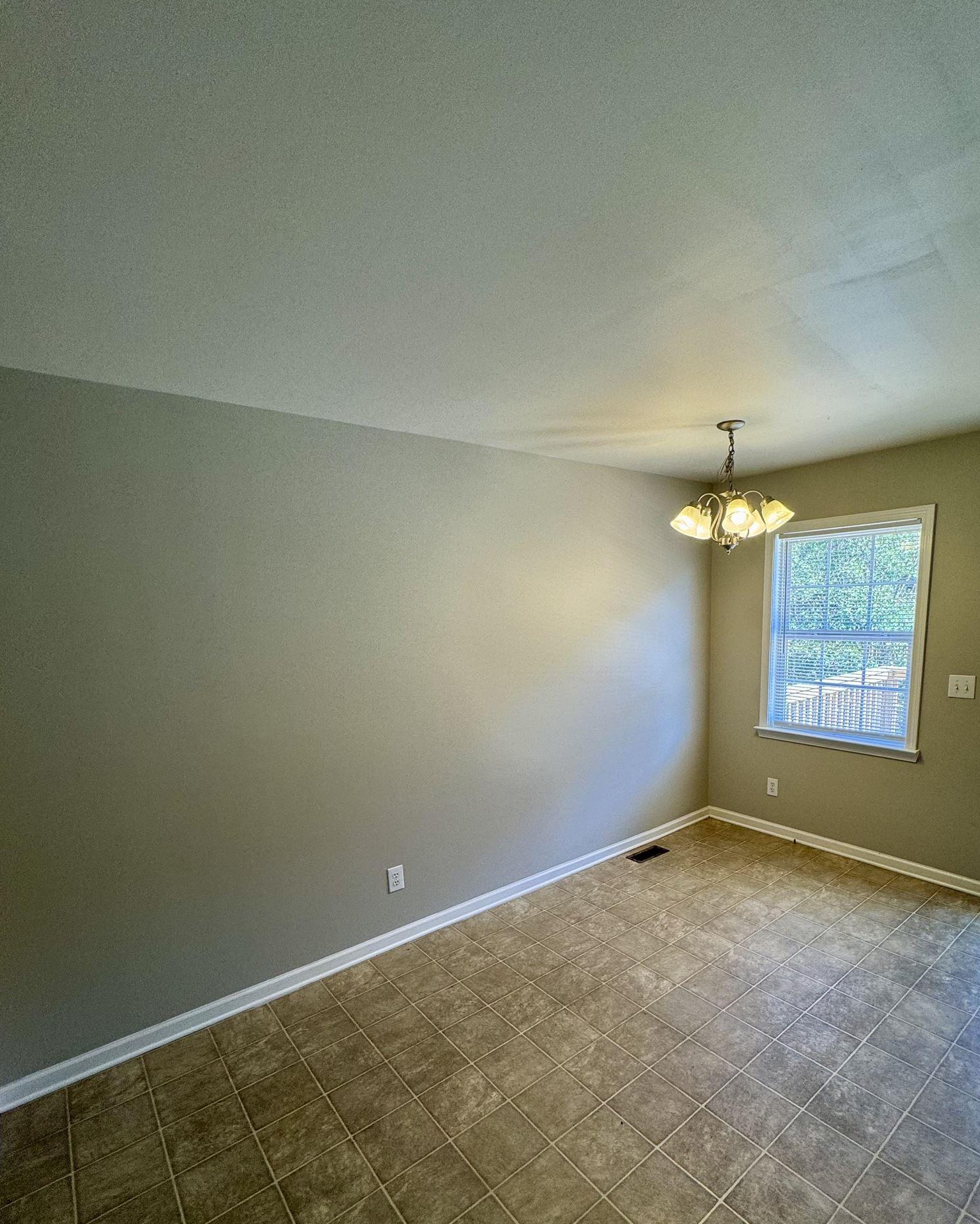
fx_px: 616
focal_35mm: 17
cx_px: 559
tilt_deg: -10.5
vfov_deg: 88.8
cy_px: 716
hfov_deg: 76.6
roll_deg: +2.5
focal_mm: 2.22
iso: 80
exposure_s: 1/120
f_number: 2.2
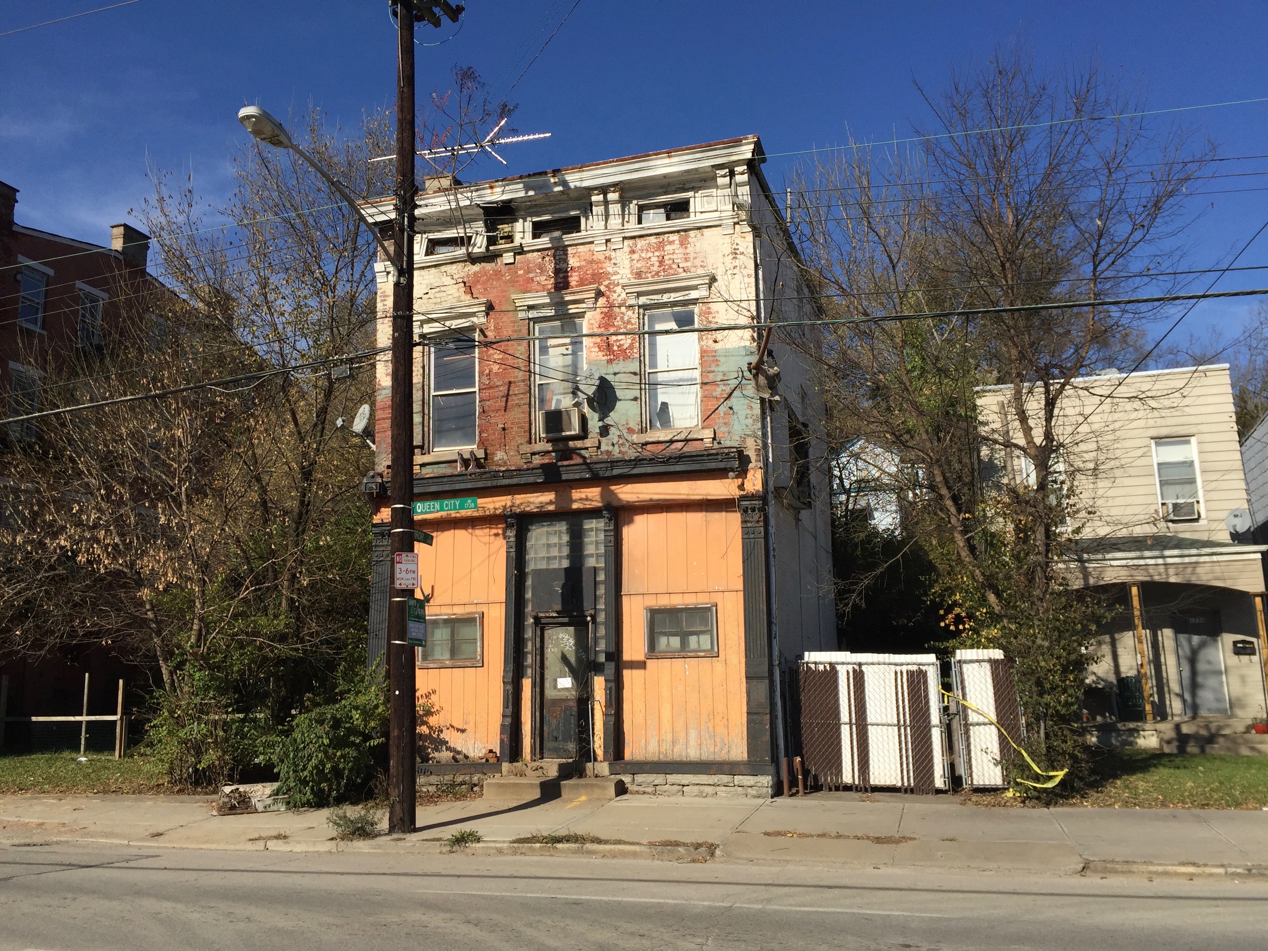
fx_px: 1062
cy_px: 476
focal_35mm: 29
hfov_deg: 61.7
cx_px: 634
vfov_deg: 48.2
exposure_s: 1/3049
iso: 32
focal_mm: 4.15
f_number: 2.2
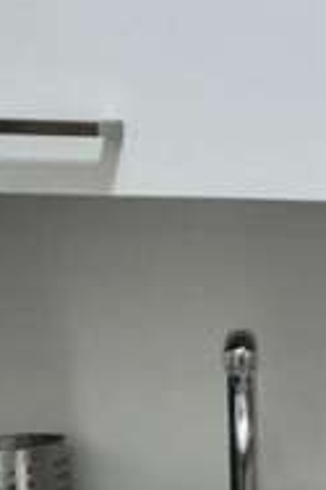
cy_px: 252
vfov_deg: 18.9
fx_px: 1470
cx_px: 1033
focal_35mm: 108
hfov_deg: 9.4
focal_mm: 1.74
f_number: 2.2
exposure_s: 1/24
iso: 200
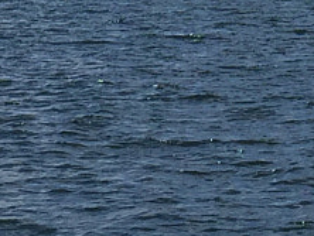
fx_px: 1898
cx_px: 304
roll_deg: +0.1
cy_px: -430
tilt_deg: +12.1
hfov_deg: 9.4
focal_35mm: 209
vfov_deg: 6.6
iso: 32
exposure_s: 1/3597
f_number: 2.2
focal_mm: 4.15
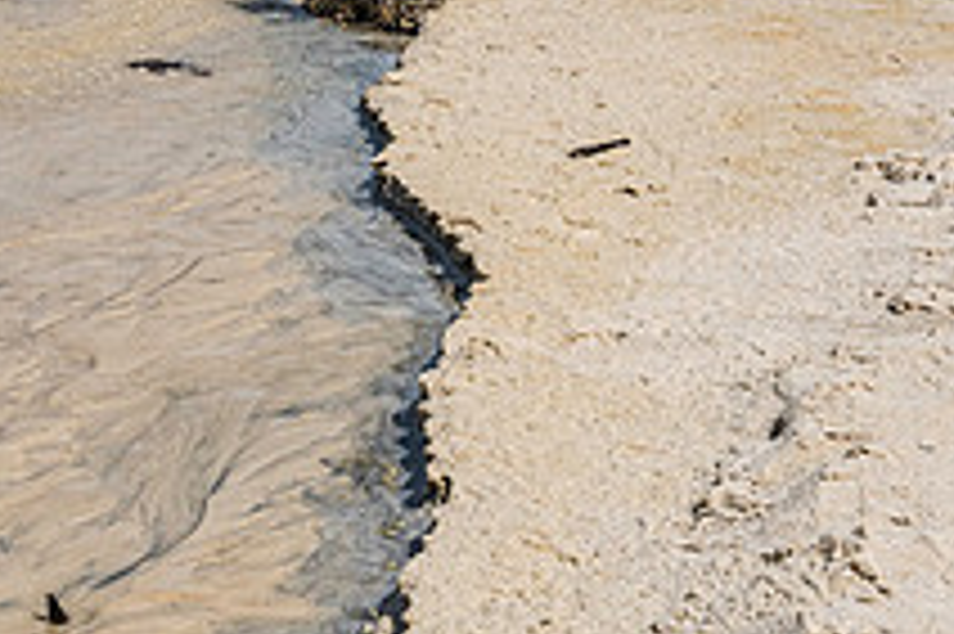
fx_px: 2754
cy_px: -142
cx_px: -40
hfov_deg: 19.0
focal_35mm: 104
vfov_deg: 12.8
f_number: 22
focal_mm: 38
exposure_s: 1/125
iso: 400
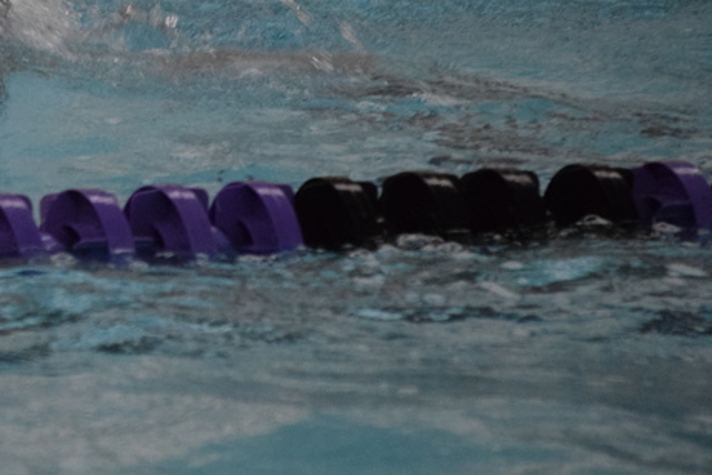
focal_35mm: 730
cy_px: 27
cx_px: -34
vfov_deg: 1.9
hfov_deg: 2.8
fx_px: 14441
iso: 3200
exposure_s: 1/200
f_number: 5.3
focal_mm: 220
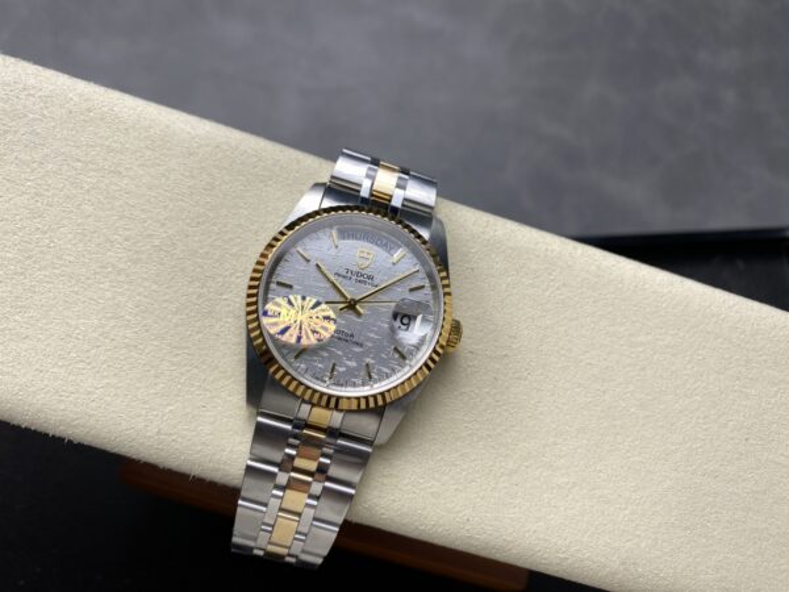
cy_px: 296
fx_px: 570
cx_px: 394
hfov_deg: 69.4
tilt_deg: -74.2
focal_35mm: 25
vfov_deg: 54.9
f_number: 1.8
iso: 32
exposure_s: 1/307
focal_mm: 4.25
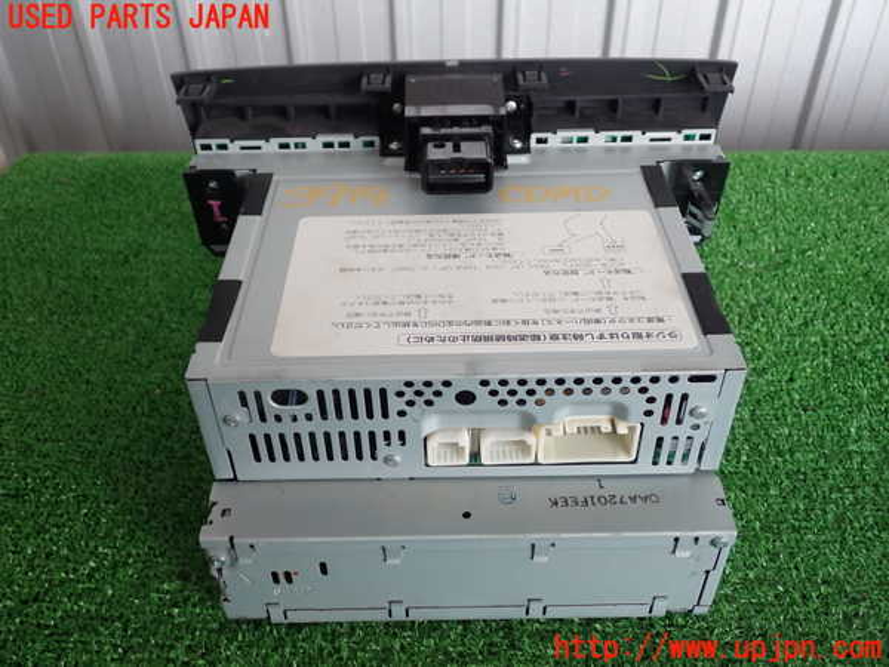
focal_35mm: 32
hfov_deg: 56.8
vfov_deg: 44.2
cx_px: 444
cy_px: 334
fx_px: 822
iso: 200
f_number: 2.4
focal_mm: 5.79
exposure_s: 1/40
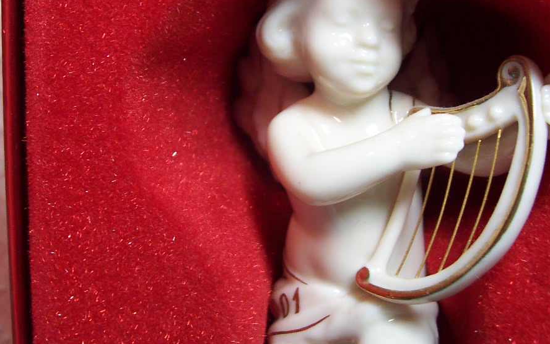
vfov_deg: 24.3
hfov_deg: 38.2
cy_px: 111
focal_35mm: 53
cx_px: 278
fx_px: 794
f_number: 2.8
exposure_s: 1/30
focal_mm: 5.6
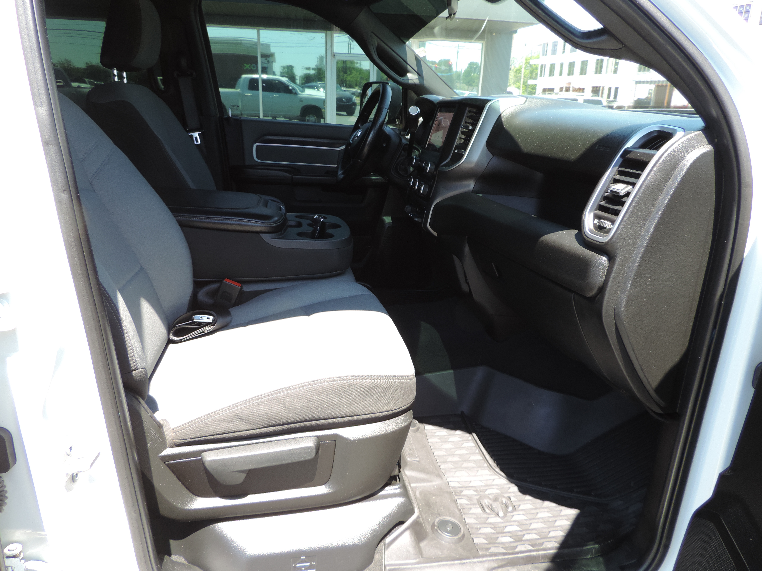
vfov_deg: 56.8
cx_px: 381
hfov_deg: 71.6
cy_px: 286
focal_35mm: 24
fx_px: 528
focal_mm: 4.3
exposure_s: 1/100
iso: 80
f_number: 3
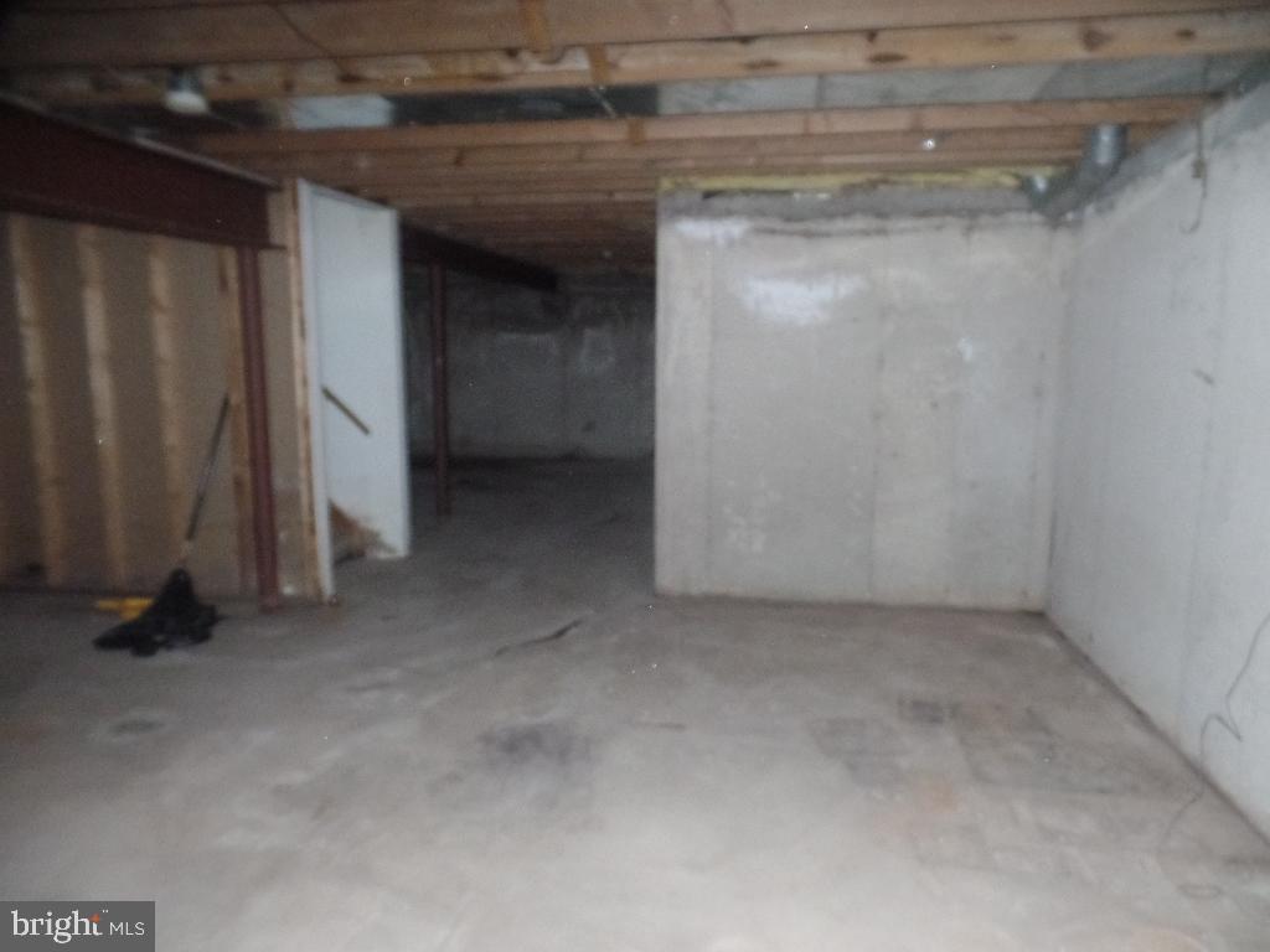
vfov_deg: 58.9
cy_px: 476
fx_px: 844
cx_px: 635
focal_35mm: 23
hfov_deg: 73.9
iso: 800
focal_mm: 4.1
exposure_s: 1/30
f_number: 2.8
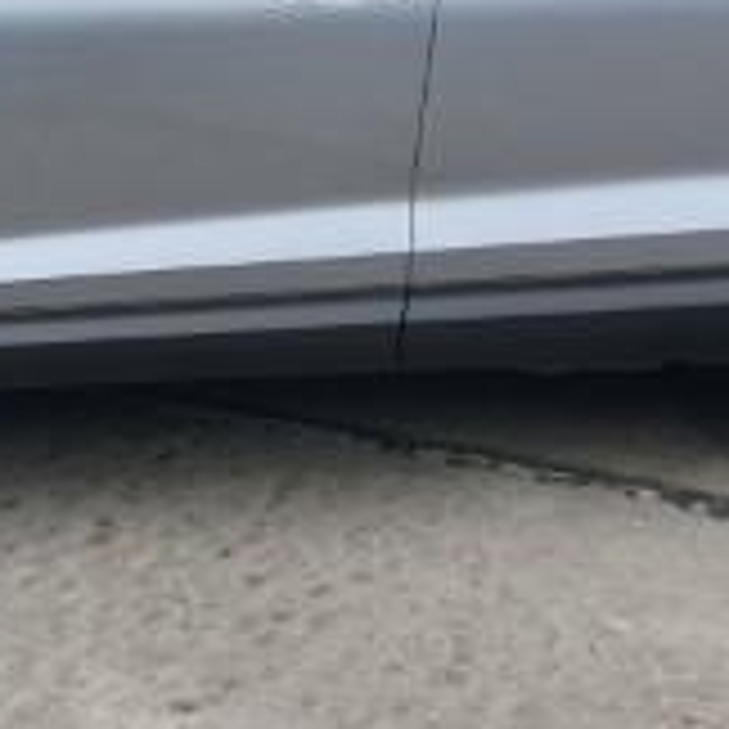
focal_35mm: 91
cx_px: 230
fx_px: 2168
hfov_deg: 19.0
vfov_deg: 18.9
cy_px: 130
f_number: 2.4
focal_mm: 4.3
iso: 50
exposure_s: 1/352
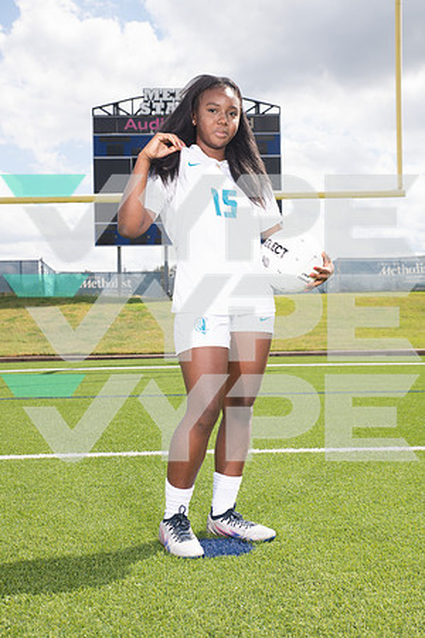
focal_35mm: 46
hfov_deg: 29.2
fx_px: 815
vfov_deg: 42.7
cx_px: 212
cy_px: 319
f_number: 7.1
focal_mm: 46
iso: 125
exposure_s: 1/400
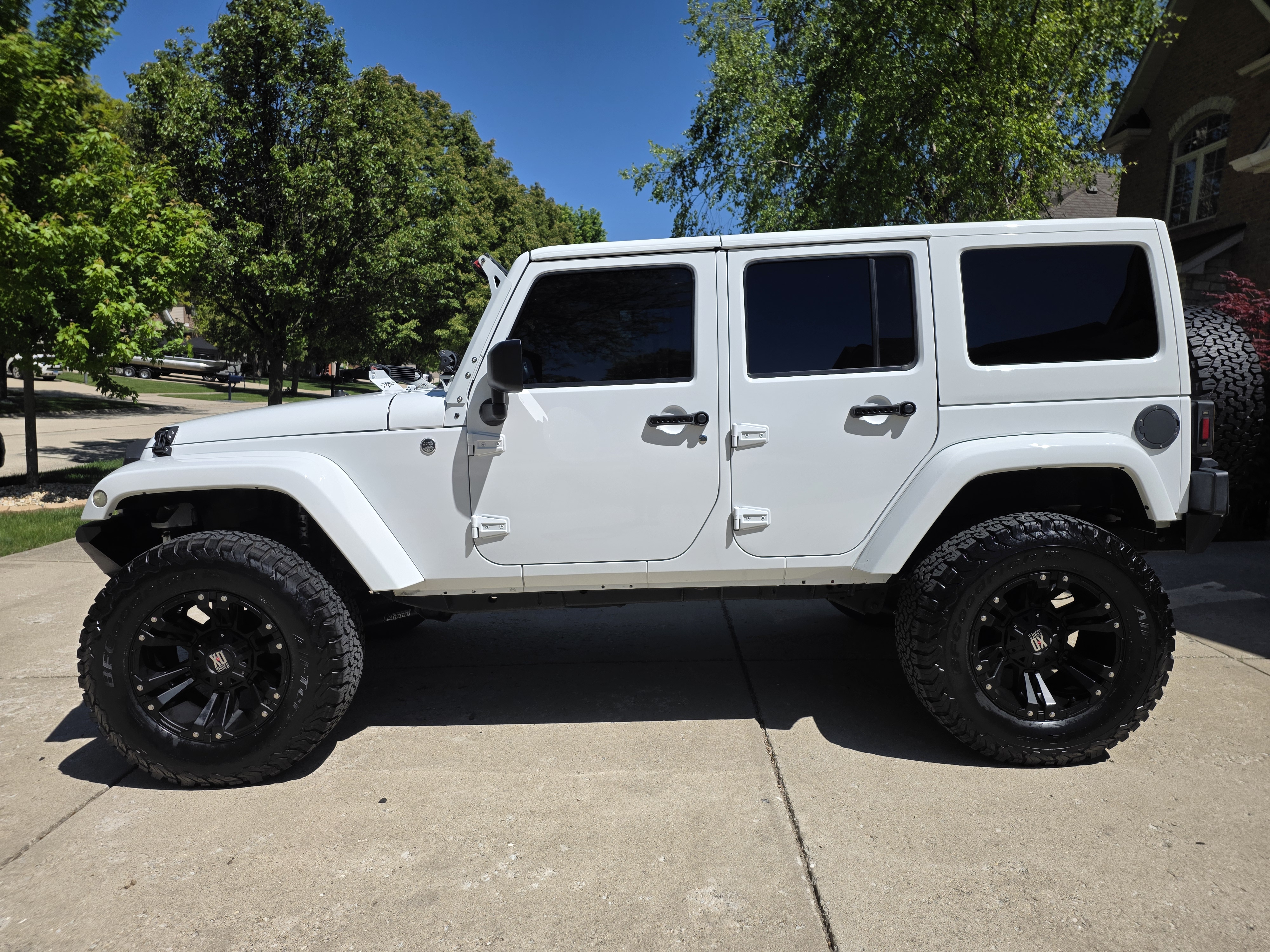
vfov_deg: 58.9
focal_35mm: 23
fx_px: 844
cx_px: 635
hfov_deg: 73.9
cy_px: 476
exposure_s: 1/7944
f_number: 1.7
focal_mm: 6.25
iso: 64
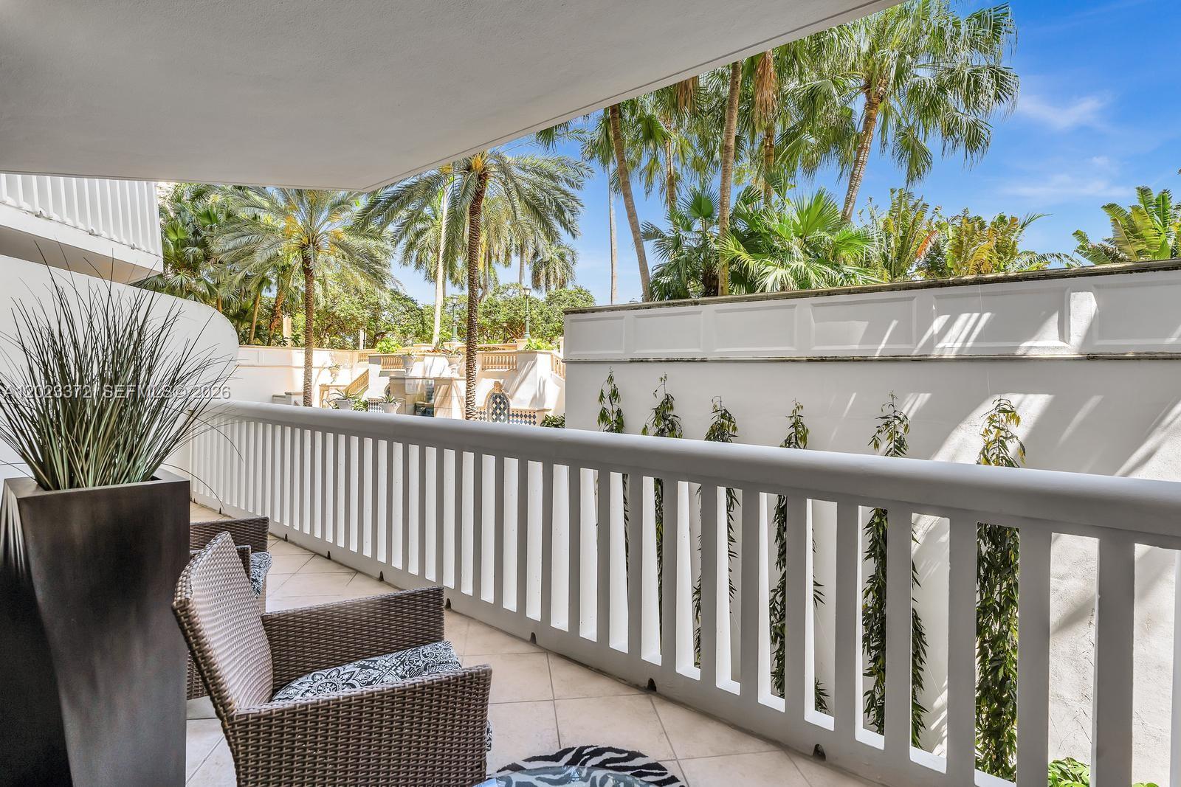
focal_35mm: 16
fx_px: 525
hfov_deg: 96.7
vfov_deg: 73.8
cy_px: 394
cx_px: 590
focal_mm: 16
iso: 200
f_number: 8
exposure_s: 1/100
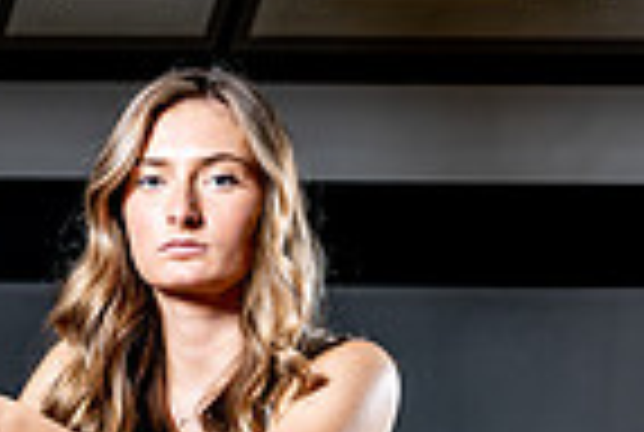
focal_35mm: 182
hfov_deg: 11.3
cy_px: 958
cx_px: 176
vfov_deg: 7.2
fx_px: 3263
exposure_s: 1/125
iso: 250
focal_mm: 58
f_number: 5.6
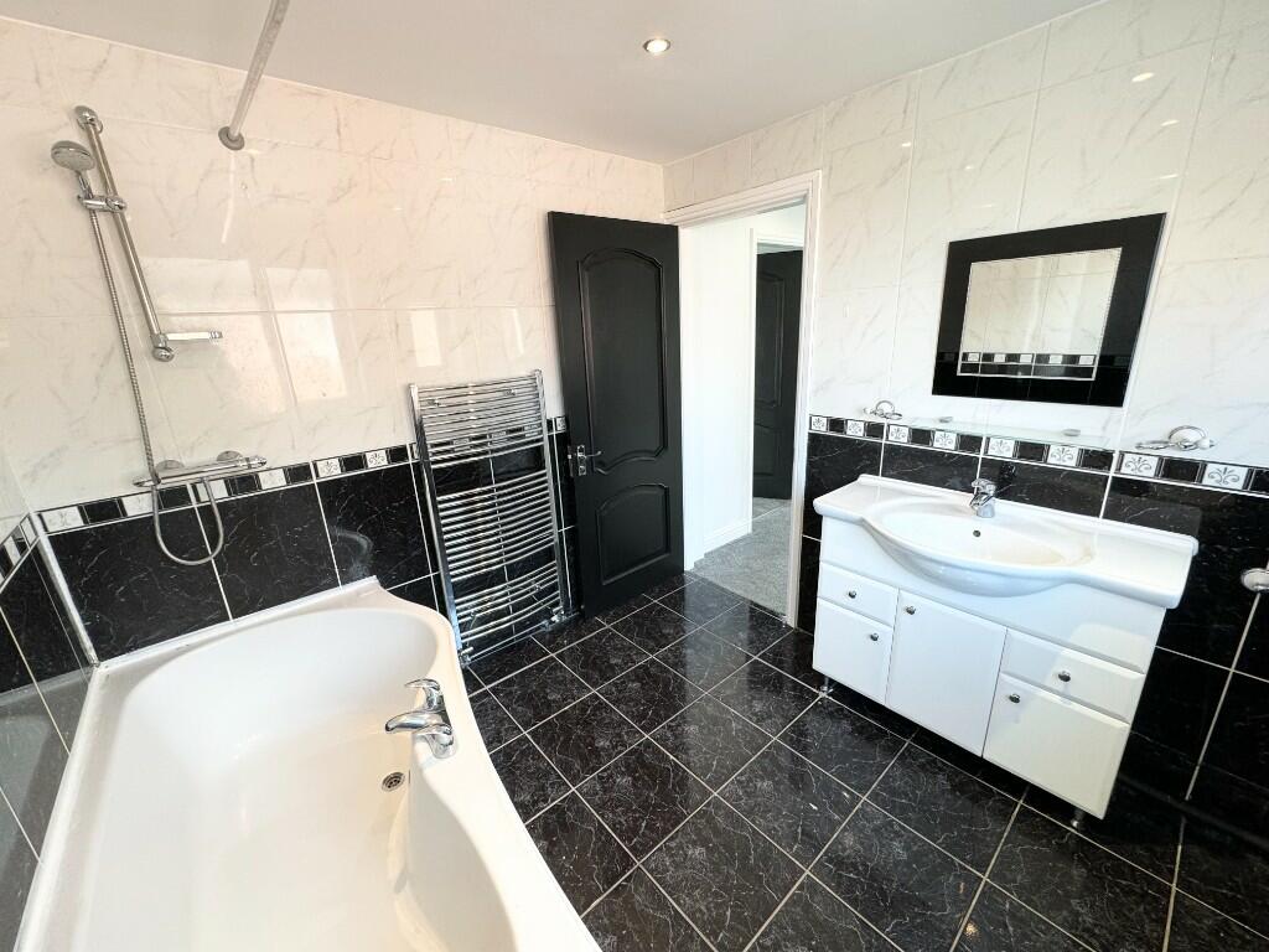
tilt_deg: -16.6
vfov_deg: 85.7
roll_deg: +2.7
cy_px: 476
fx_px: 513
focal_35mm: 14
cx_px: 634
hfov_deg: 102.1
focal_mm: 2.22
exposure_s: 1/100
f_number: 2.2
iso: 160
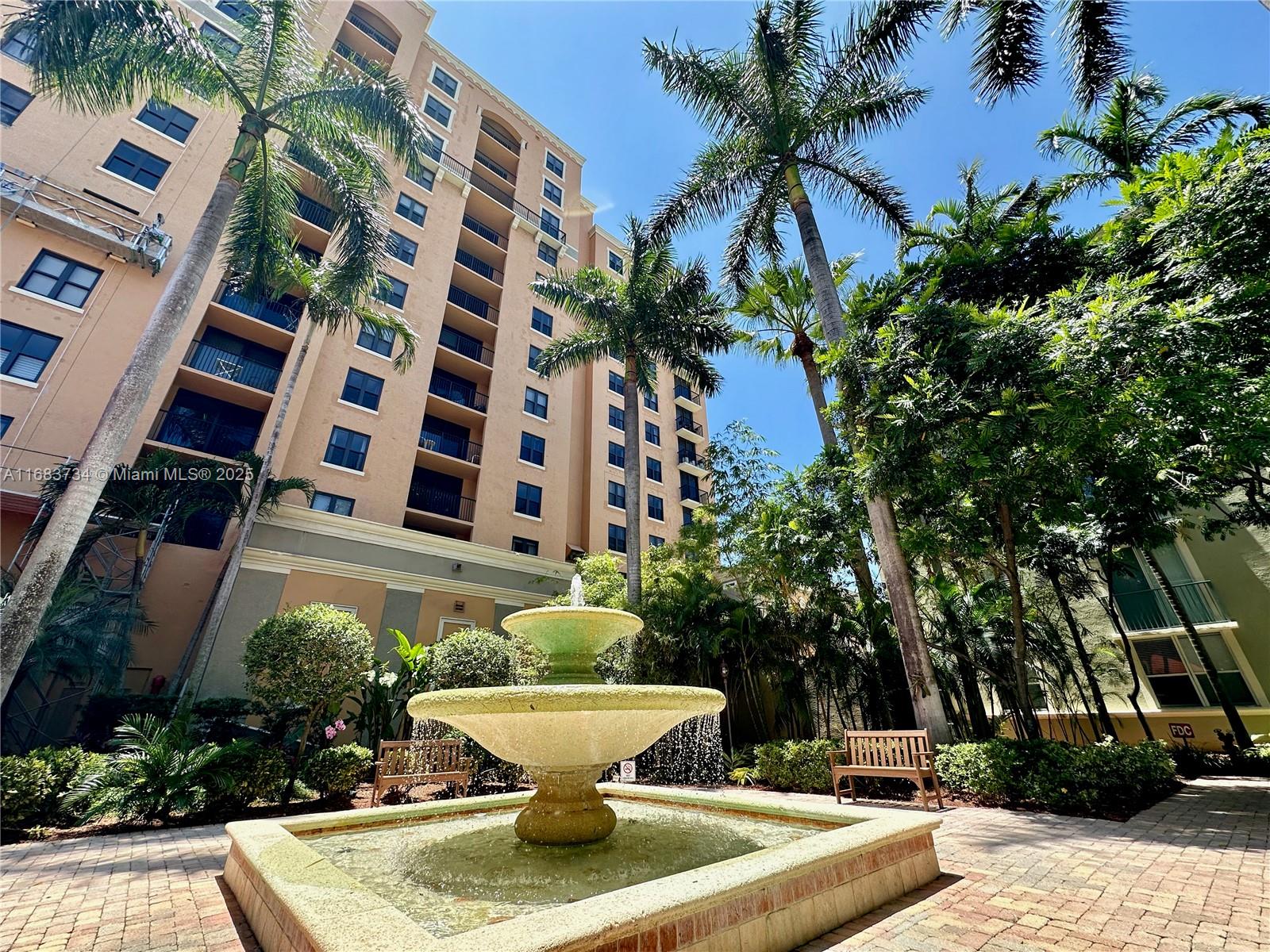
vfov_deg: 85.7
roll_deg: +0.9
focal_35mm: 14
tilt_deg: +25.6
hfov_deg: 102.1
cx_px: 635
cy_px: 476
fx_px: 514
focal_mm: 2.22
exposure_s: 1/654
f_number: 2.2
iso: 40
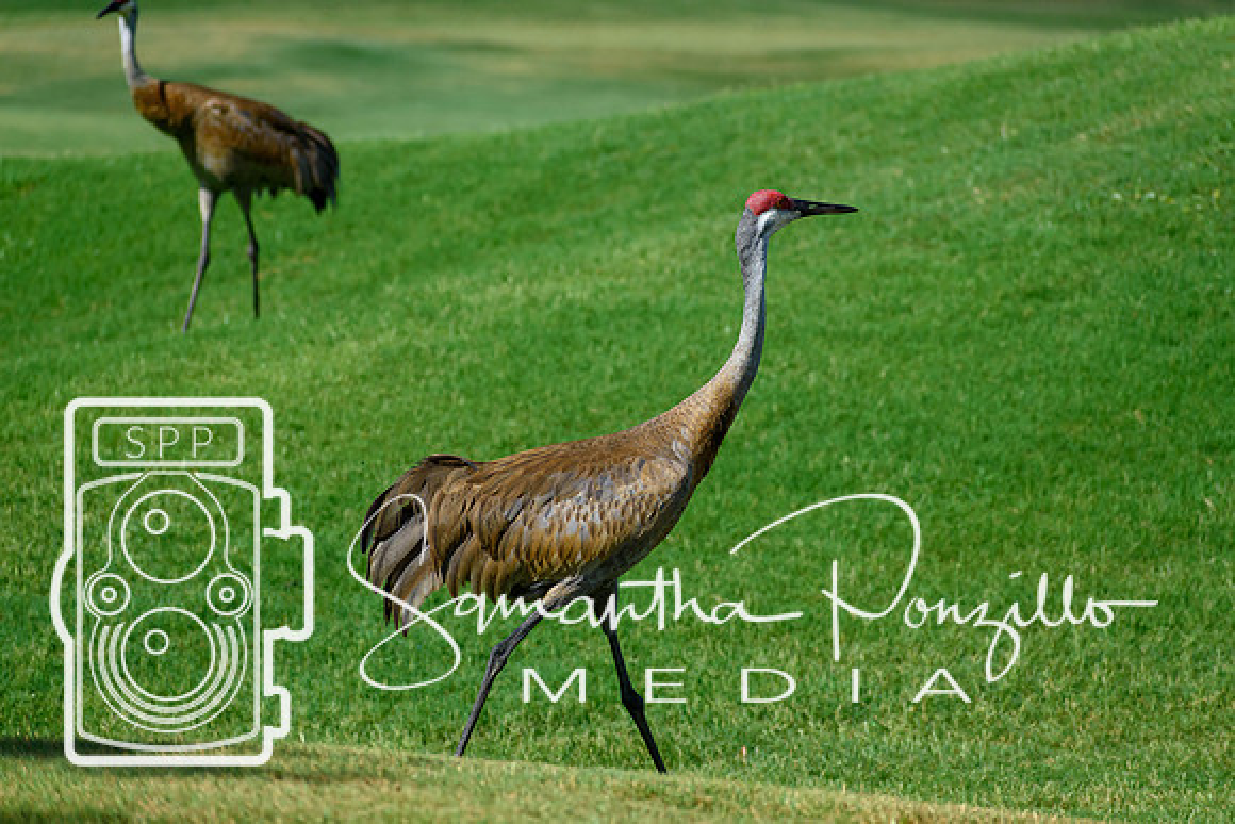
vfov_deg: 5.7
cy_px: 412
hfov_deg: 8.6
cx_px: 618
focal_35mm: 240
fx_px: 8235
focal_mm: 160
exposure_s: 1/2000
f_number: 5.6
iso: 360
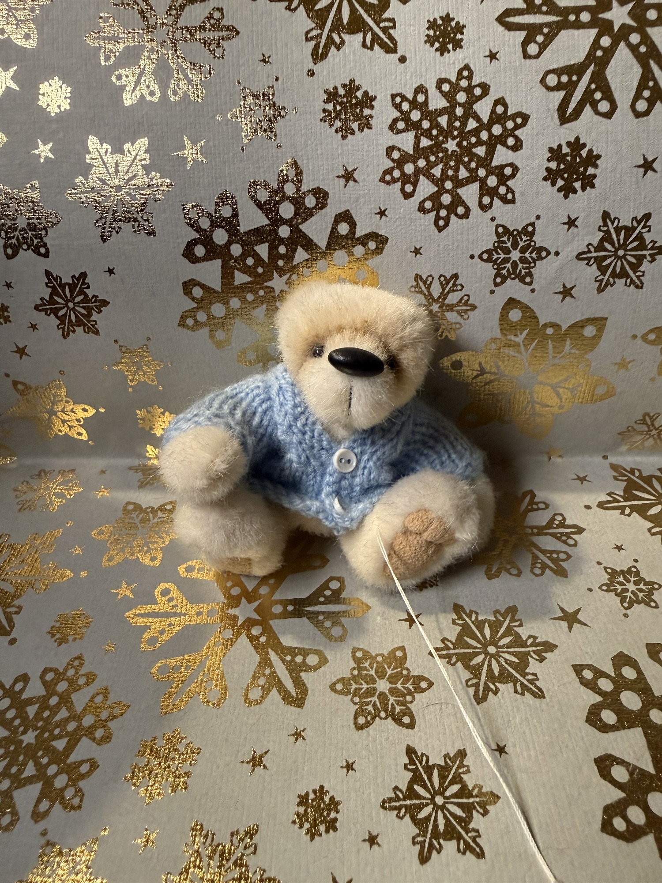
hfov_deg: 56.8
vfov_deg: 71.6
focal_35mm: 24
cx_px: 331
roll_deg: +2.0
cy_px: 442
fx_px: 612
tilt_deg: -31.2
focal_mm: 2.22
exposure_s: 1/60
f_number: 2.2
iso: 400
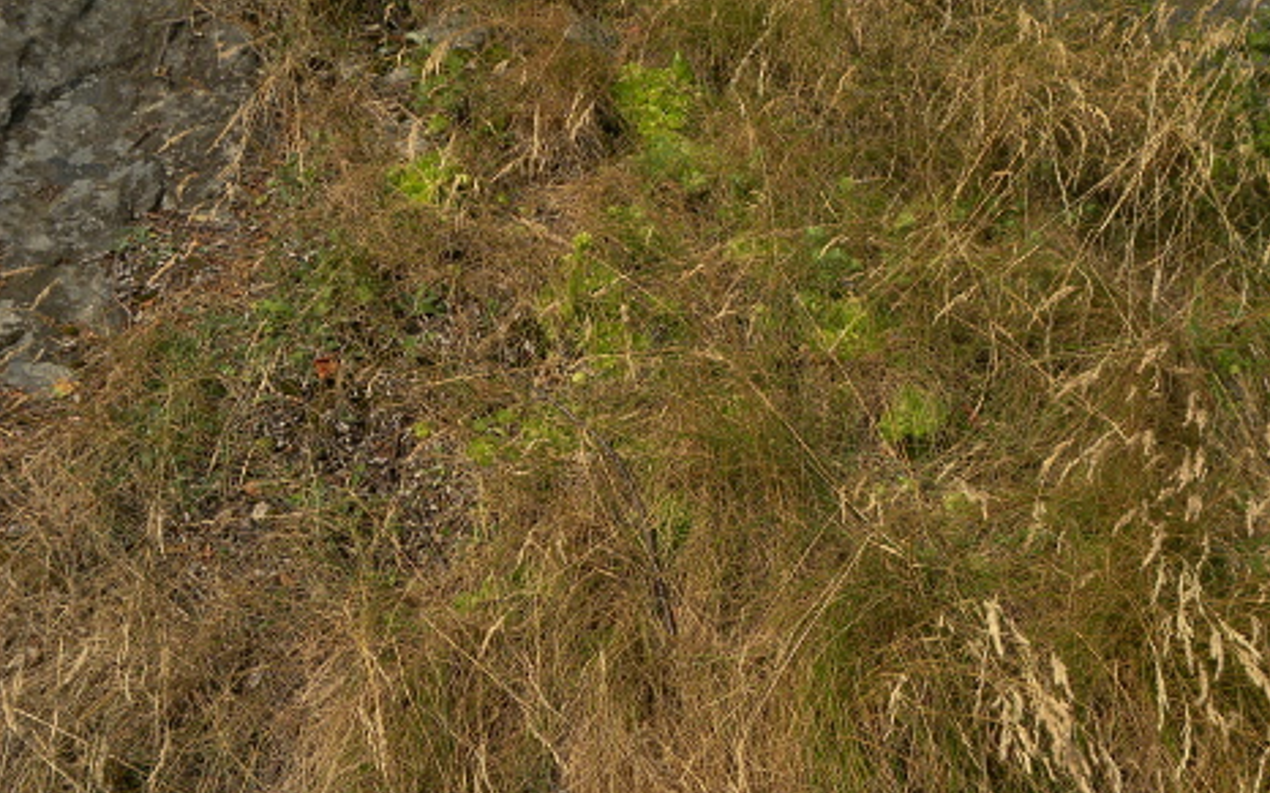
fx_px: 1246
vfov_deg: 35.3
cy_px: 349
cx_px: 646
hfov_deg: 54.0
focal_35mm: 36
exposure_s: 1/500
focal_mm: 5.9
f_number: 5.6
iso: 64
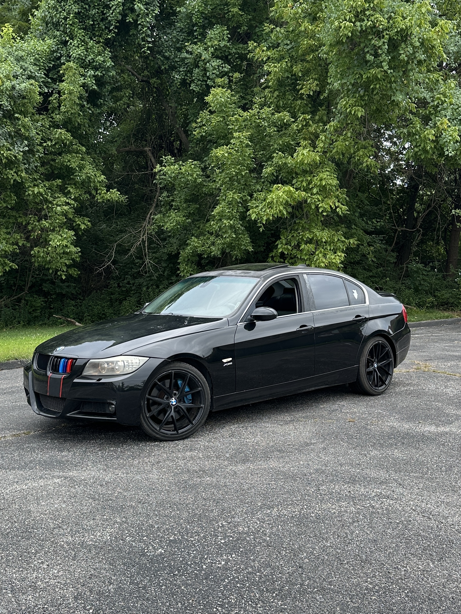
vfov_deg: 71.6
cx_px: 230
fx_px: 426
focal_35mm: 24
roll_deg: -1.3
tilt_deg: -2.5
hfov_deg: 56.8
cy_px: 307
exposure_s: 1/1095
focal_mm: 6.86
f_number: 1.78
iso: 80
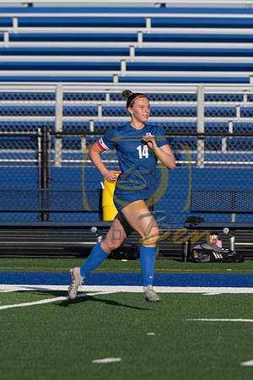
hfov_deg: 2.5
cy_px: 118
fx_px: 5760
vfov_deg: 3.8
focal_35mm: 546
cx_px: 155
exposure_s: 1/1600
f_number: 4.5
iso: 160
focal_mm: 200
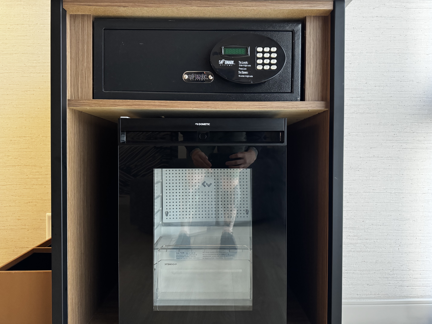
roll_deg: -0.3
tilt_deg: -2.1
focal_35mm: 24
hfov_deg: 71.6
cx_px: 216
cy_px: 162
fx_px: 300
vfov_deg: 56.8
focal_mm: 6.76
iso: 800
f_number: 1.78
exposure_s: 1/40
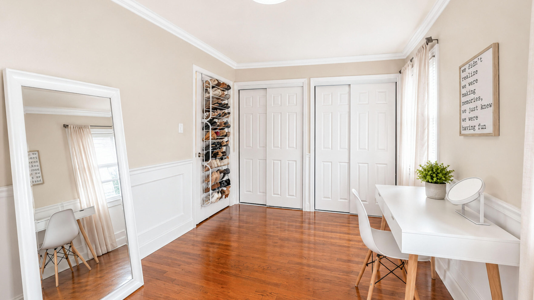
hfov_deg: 99.4
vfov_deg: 67.0
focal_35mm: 16
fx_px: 227
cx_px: 267
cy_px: 142
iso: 100
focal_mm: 10
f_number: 2.8
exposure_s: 1/8
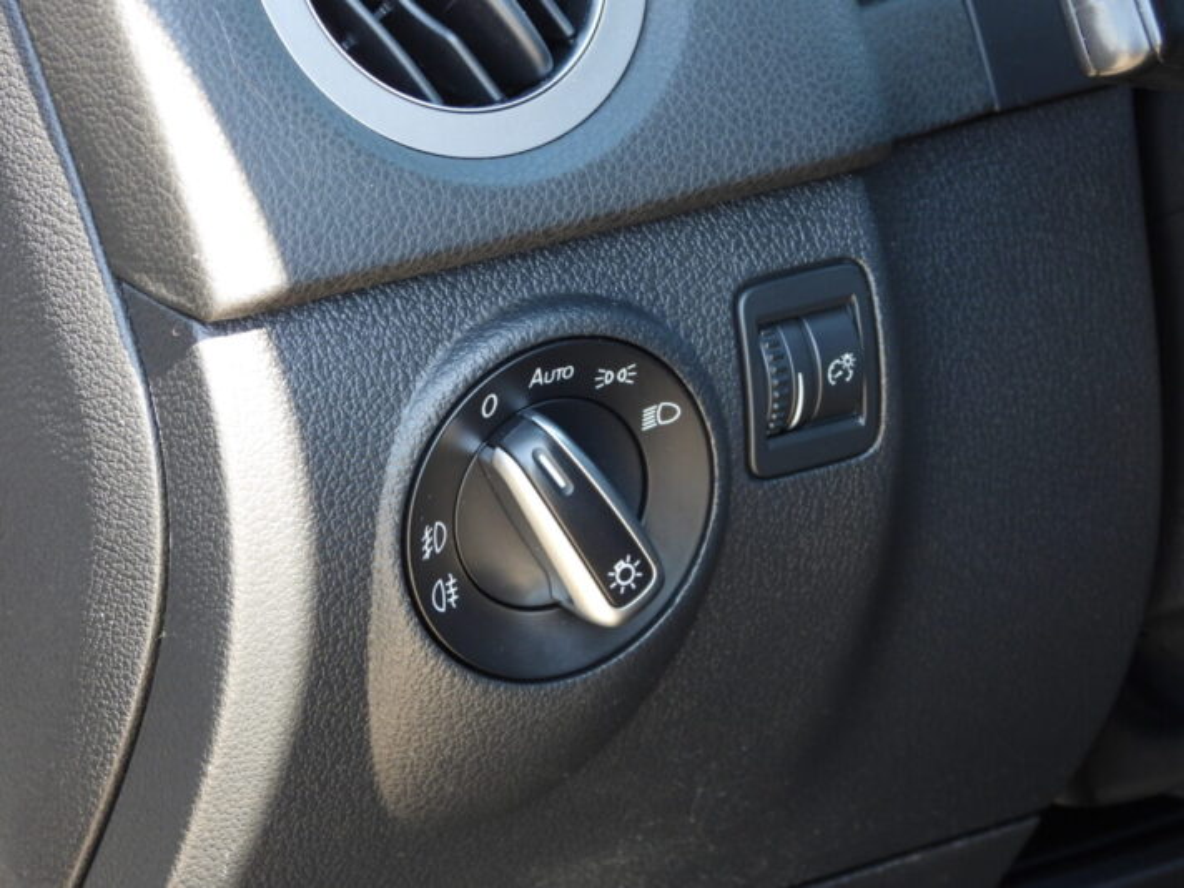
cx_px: 592
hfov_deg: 12.7
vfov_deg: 9.6
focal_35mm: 155
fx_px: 5302
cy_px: 444
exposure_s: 1/60
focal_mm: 27.9
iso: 220
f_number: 4
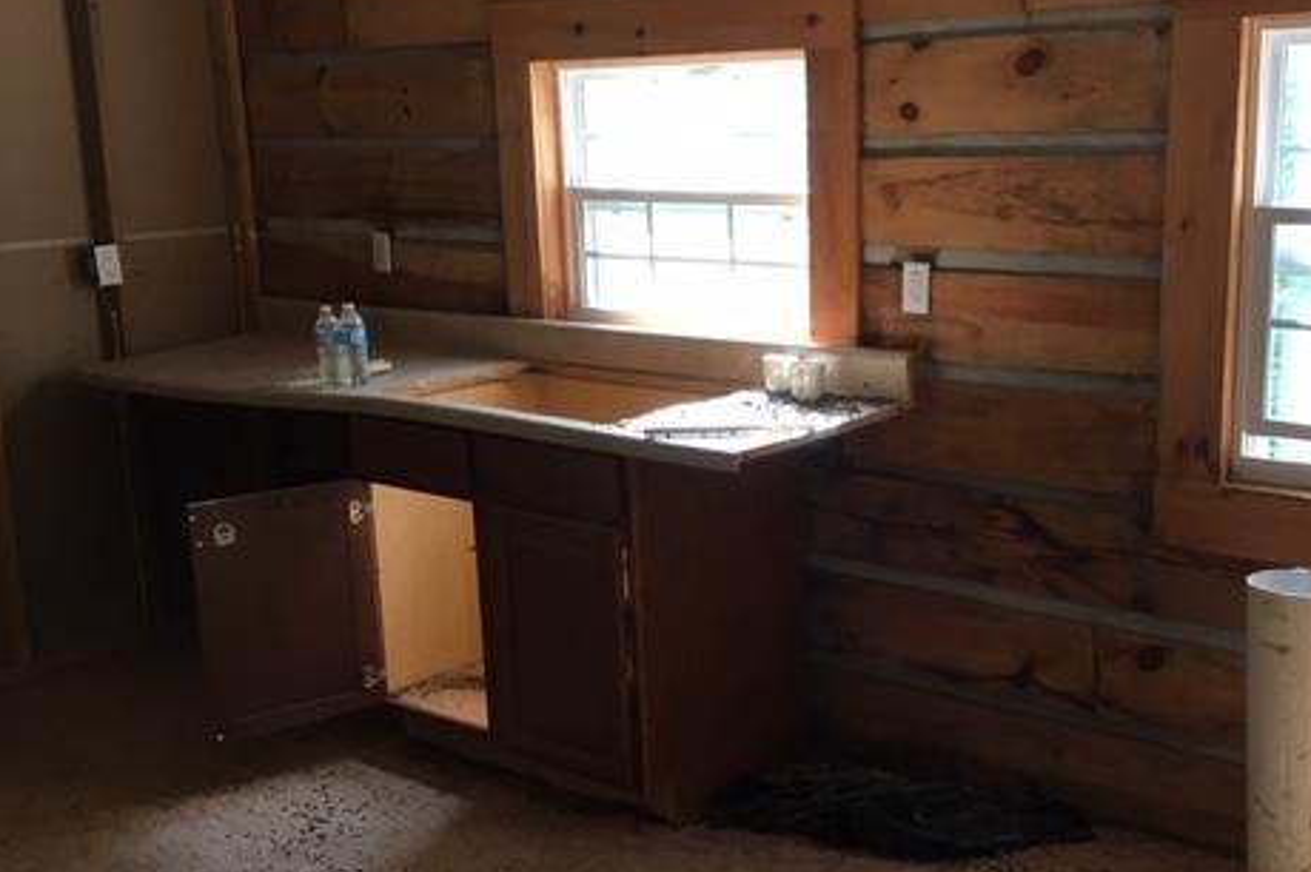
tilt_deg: -12.8
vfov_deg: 31.8
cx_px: 818
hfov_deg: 46.0
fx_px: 1528
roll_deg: +1.0
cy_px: 467
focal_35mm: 42
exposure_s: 1/30
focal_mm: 4.15
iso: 32
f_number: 2.2
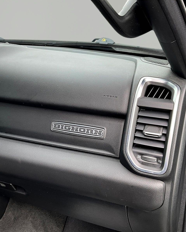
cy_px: 116
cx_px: 81
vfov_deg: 47.9
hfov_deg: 39.1
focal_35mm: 38
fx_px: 262
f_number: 1.8
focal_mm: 3
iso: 20
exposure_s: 1/178
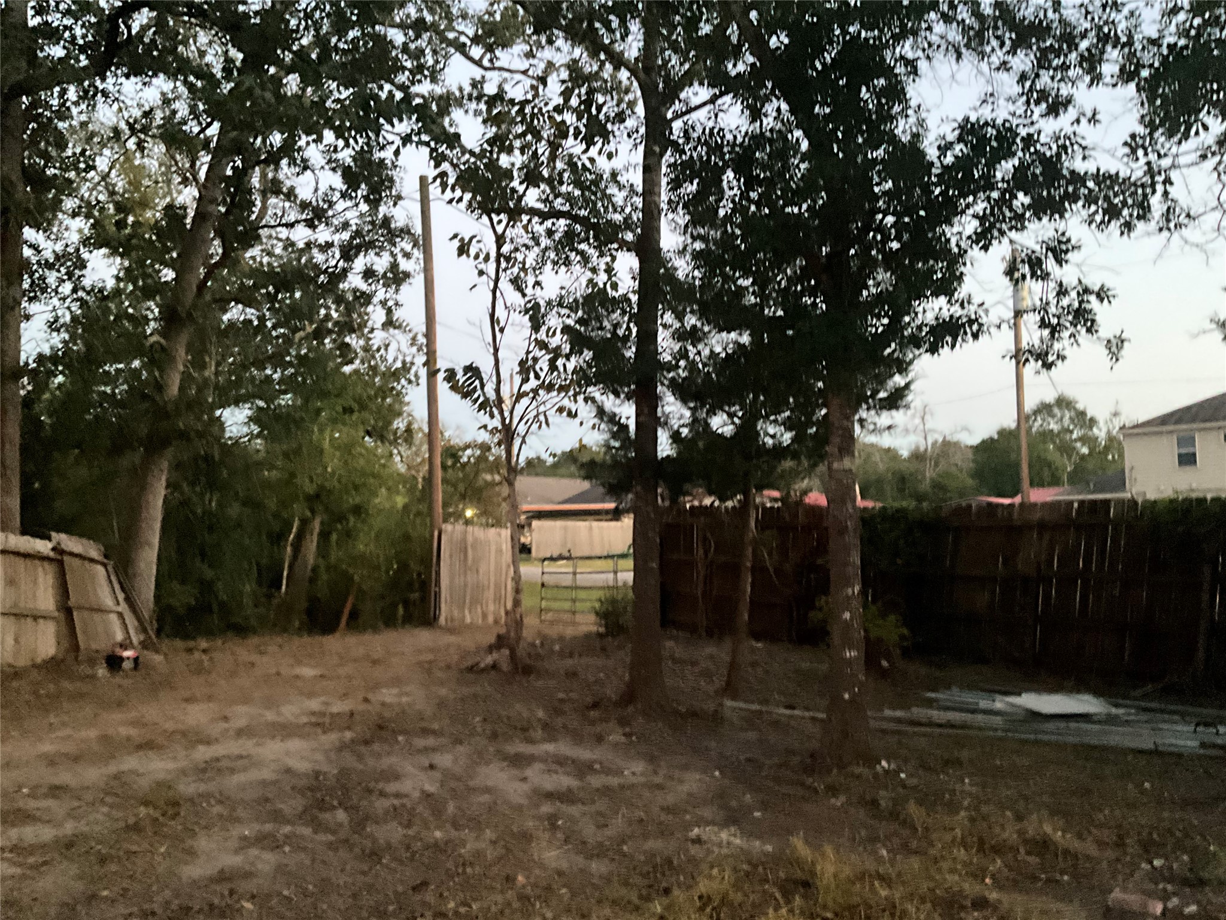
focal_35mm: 29
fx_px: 1027
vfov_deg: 48.2
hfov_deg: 61.7
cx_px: 613
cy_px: 460
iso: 500
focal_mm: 3
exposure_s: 1/30
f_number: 1.8
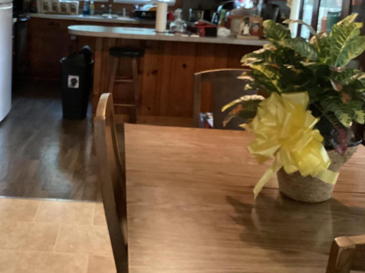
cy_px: 81
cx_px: 112
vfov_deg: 28.8
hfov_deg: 37.6
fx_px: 527
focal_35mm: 50
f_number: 2.4
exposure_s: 1/24
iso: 640
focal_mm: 3.3
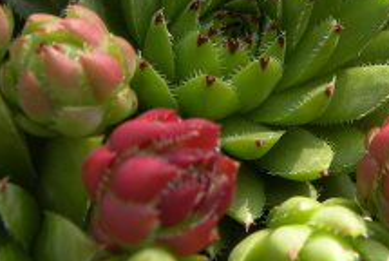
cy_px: 25
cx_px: 226
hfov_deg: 21.4
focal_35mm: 95
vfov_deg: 14.3
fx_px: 1028
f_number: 3.2
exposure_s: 1/125
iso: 100
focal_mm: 7.3
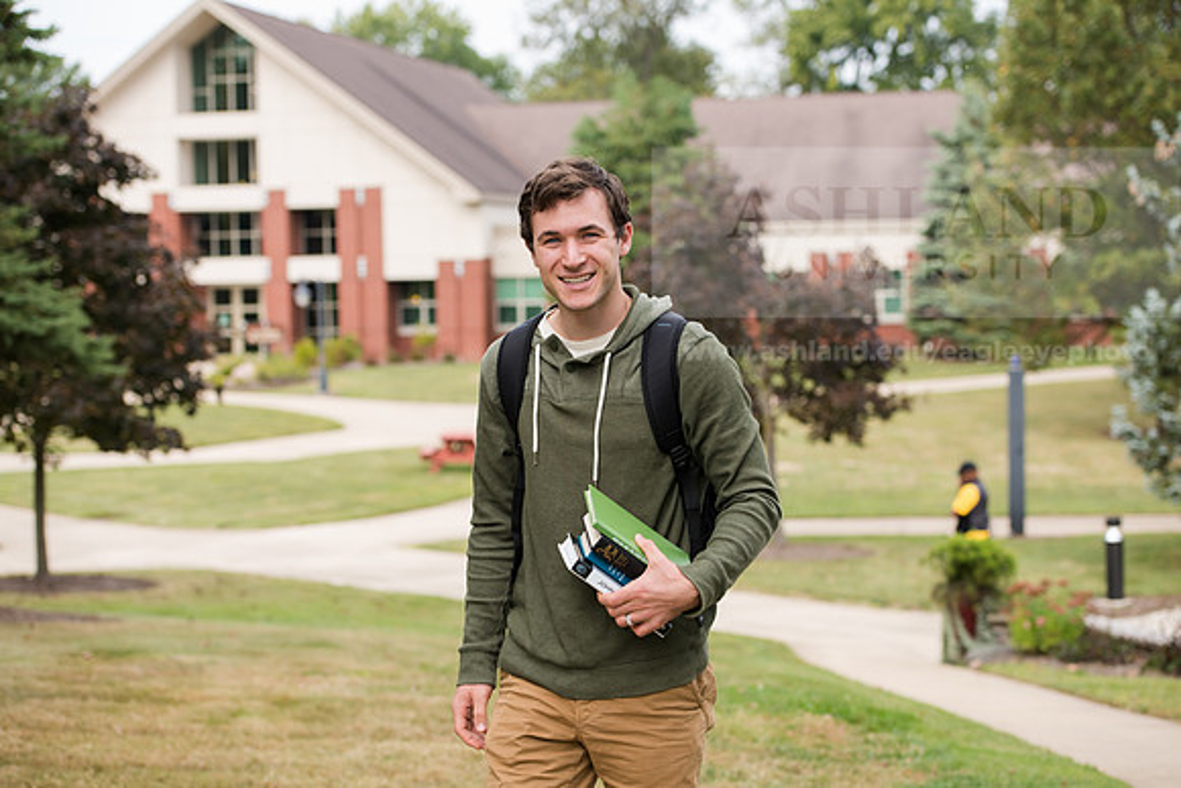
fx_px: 2297
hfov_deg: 28.8
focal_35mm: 70
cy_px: 394
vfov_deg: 19.5
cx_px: 590
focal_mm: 70
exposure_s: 1/400
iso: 250
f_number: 4.5
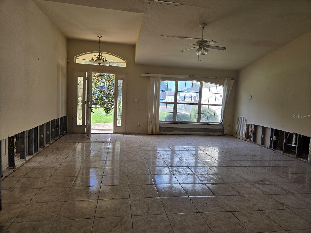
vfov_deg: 58.9
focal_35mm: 23
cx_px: 156
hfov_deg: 73.9
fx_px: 207
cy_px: 116
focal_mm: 5.4
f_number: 1.8
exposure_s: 1/222
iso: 25
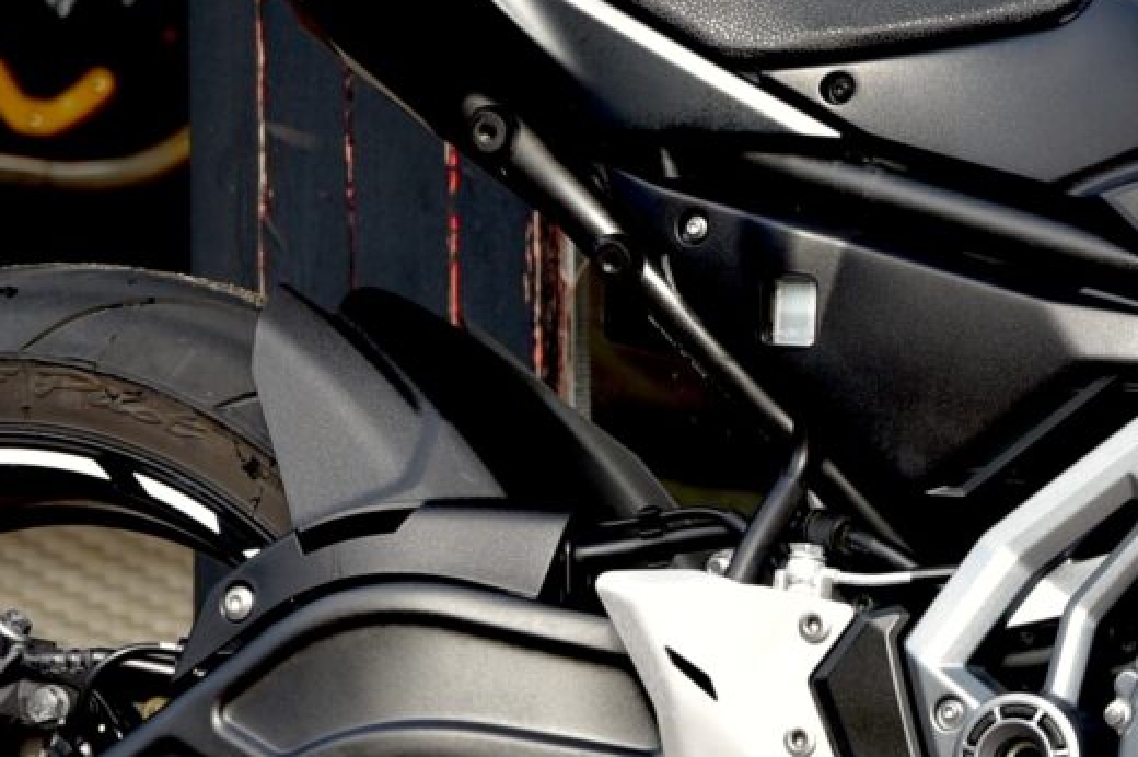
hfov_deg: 5.9
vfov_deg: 4.0
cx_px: 1628
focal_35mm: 345
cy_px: 388
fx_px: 10899
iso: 100
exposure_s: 1/100
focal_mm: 70
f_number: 5
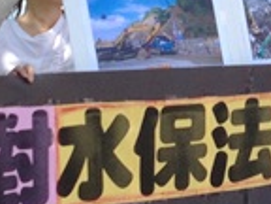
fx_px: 1519
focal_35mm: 194
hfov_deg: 10.0
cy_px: 93
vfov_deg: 7.7
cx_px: 354
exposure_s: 1/208
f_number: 2.4
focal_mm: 4.28
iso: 50
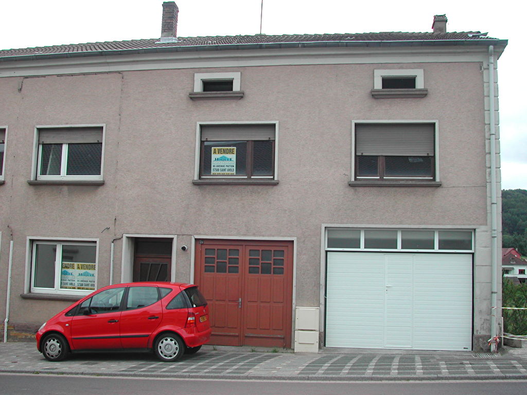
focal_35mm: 38
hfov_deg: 49.0
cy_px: 198
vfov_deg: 37.7
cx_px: 264
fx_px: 579
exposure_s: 1/105
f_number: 7.6
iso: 100
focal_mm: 8
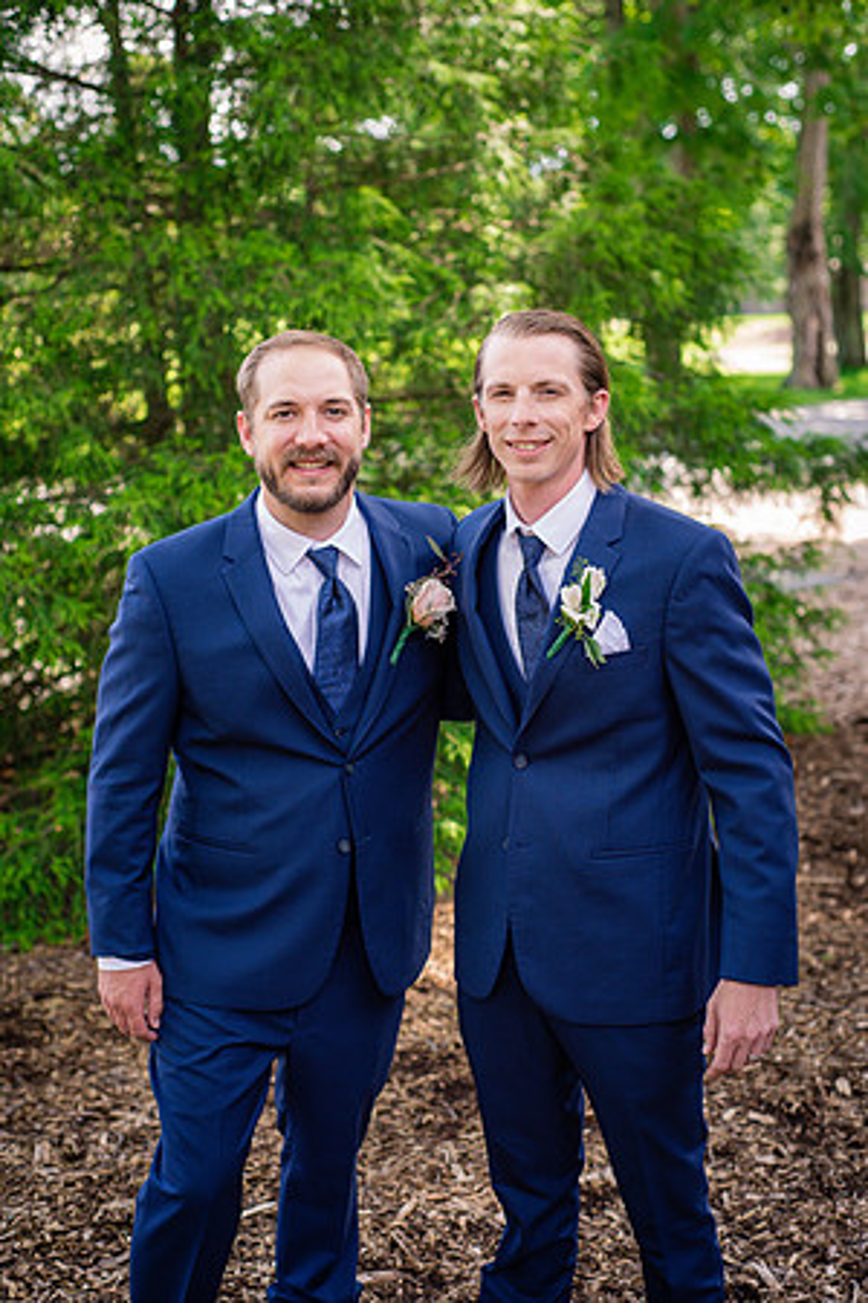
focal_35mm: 50
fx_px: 1808
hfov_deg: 27.0
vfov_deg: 39.6
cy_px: 652
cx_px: 434
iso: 400
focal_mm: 50
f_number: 3.2
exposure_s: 1/320
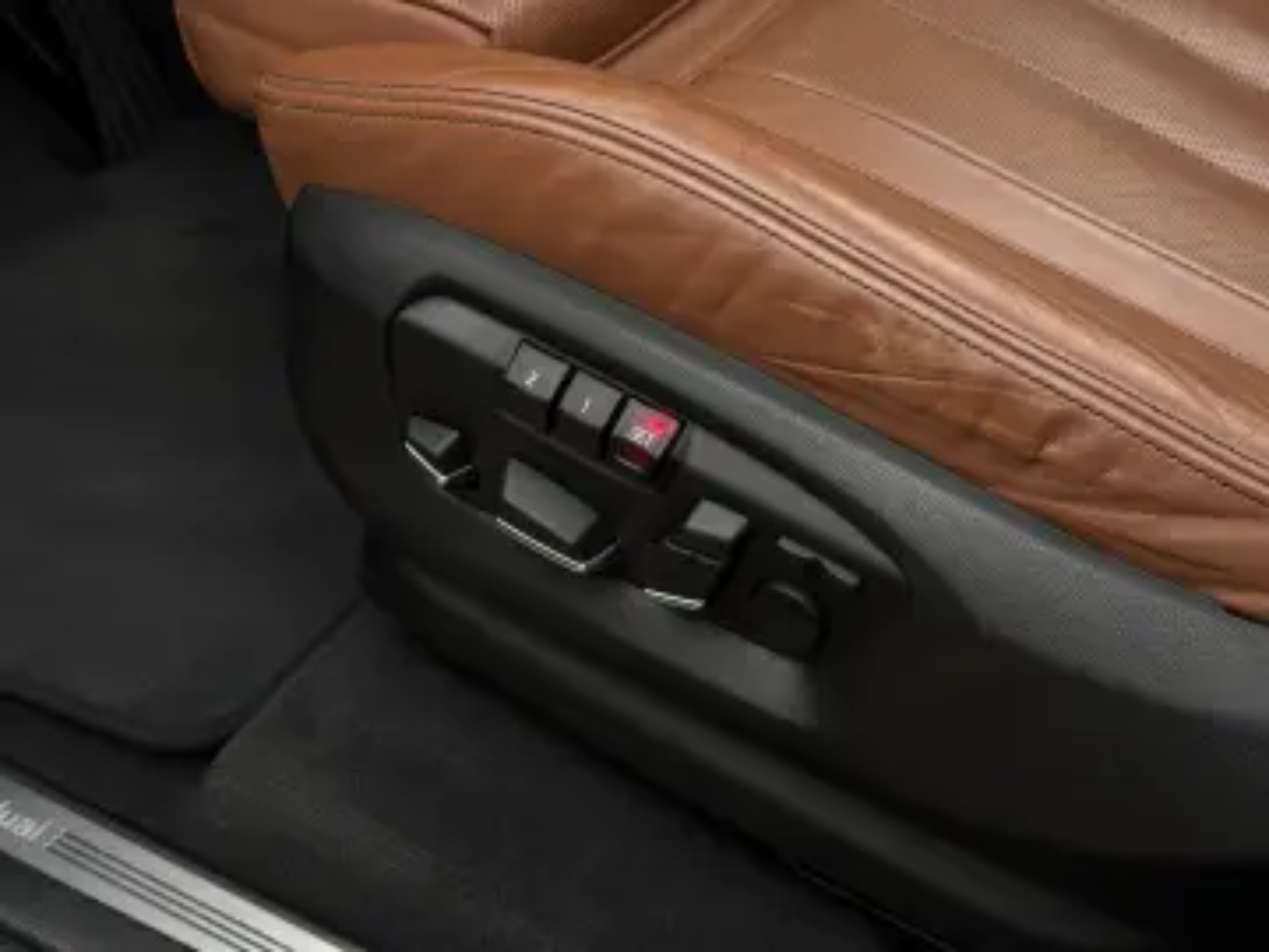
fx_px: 1760
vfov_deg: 30.3
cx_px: 634
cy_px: 476
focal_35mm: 48
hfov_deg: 39.7
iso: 100
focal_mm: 6.76
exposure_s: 1/875
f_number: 1.78
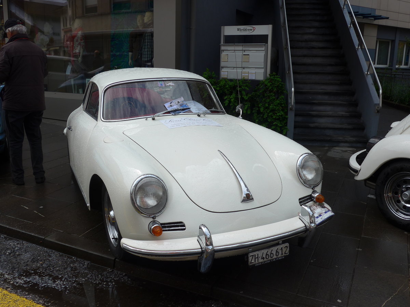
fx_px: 403
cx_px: 205
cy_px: 154
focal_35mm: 34
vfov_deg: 41.8
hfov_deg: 54.0
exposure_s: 1/1600
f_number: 2.8
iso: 80
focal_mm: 7
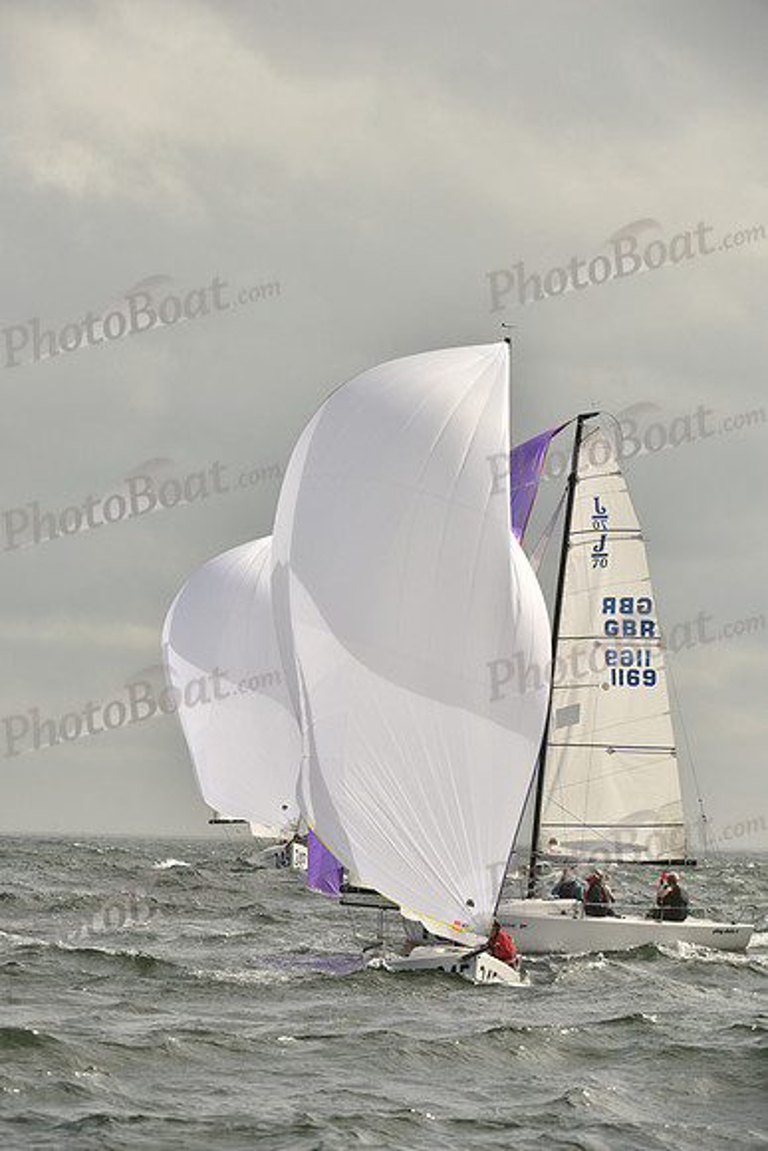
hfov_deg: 5.7
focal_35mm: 240
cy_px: 576
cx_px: 384
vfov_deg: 8.6
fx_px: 7675
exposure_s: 1/1600
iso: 320
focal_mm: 240
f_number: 9
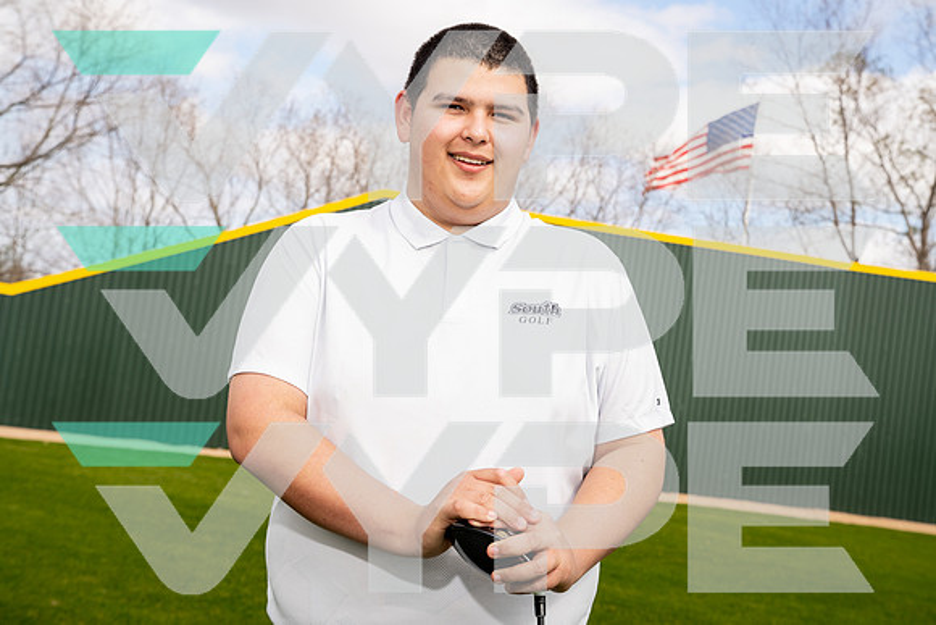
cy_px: 322
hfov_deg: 35.8
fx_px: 1448
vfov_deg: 24.3
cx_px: 482
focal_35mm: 56
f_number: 8
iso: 100
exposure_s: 1/125
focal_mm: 54
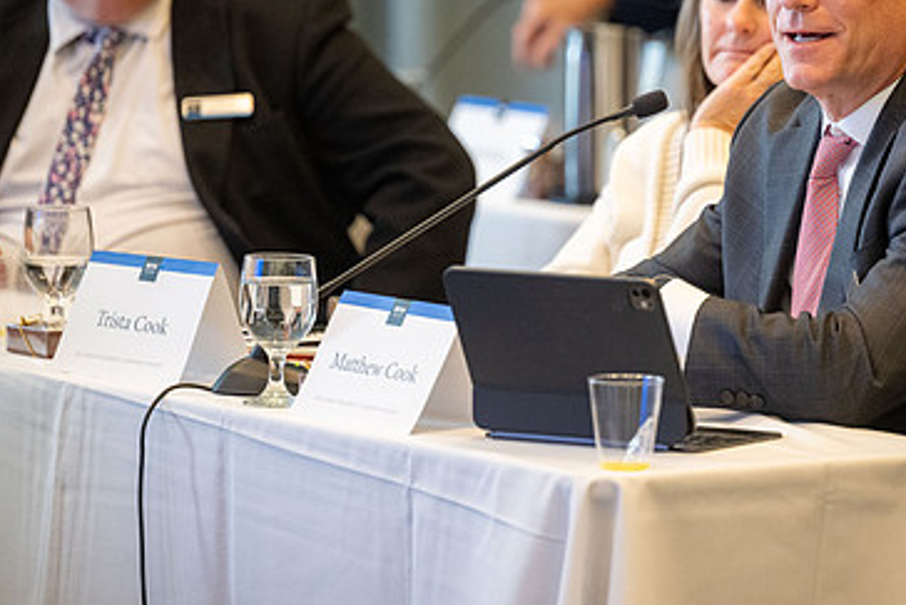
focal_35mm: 287
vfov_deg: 4.8
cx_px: 595
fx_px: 7225
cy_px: 136
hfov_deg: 7.2
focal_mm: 180
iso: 2500
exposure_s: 1/200
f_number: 2.8
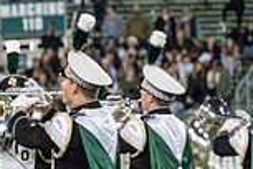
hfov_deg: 4.9
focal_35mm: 413
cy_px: 118
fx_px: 2902
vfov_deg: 3.3
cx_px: -164
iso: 800
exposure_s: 1/500
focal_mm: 73
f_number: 2.8
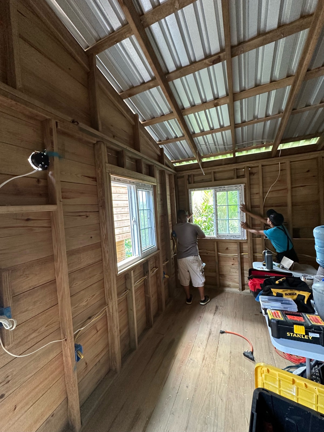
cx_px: 162
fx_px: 175
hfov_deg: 85.7
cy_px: 216
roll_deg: +2.9
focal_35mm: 14
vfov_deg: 102.1
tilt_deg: -1.9
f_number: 2.2
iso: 250
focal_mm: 2.22
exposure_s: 1/99
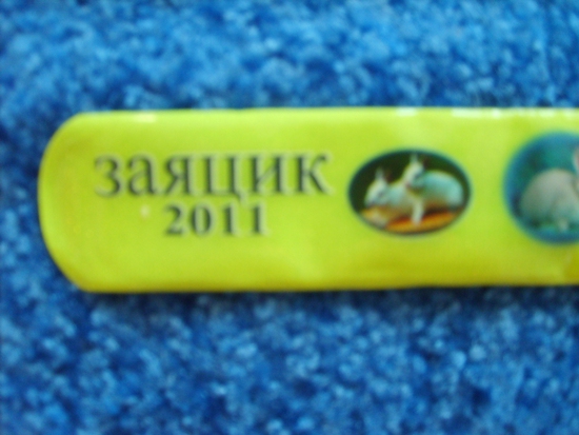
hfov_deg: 52.6
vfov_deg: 40.7
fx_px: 586
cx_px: 290
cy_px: 218
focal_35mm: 35
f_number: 2.8
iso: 140
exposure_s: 1/15
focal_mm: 5.8
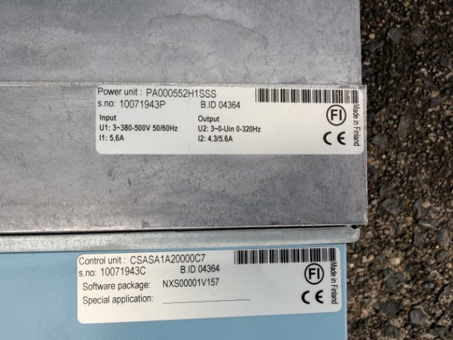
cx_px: 226
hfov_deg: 71.6
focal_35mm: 24
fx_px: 314
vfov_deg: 56.8
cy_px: 170
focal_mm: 2.22
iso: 50
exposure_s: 1/507
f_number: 2.2
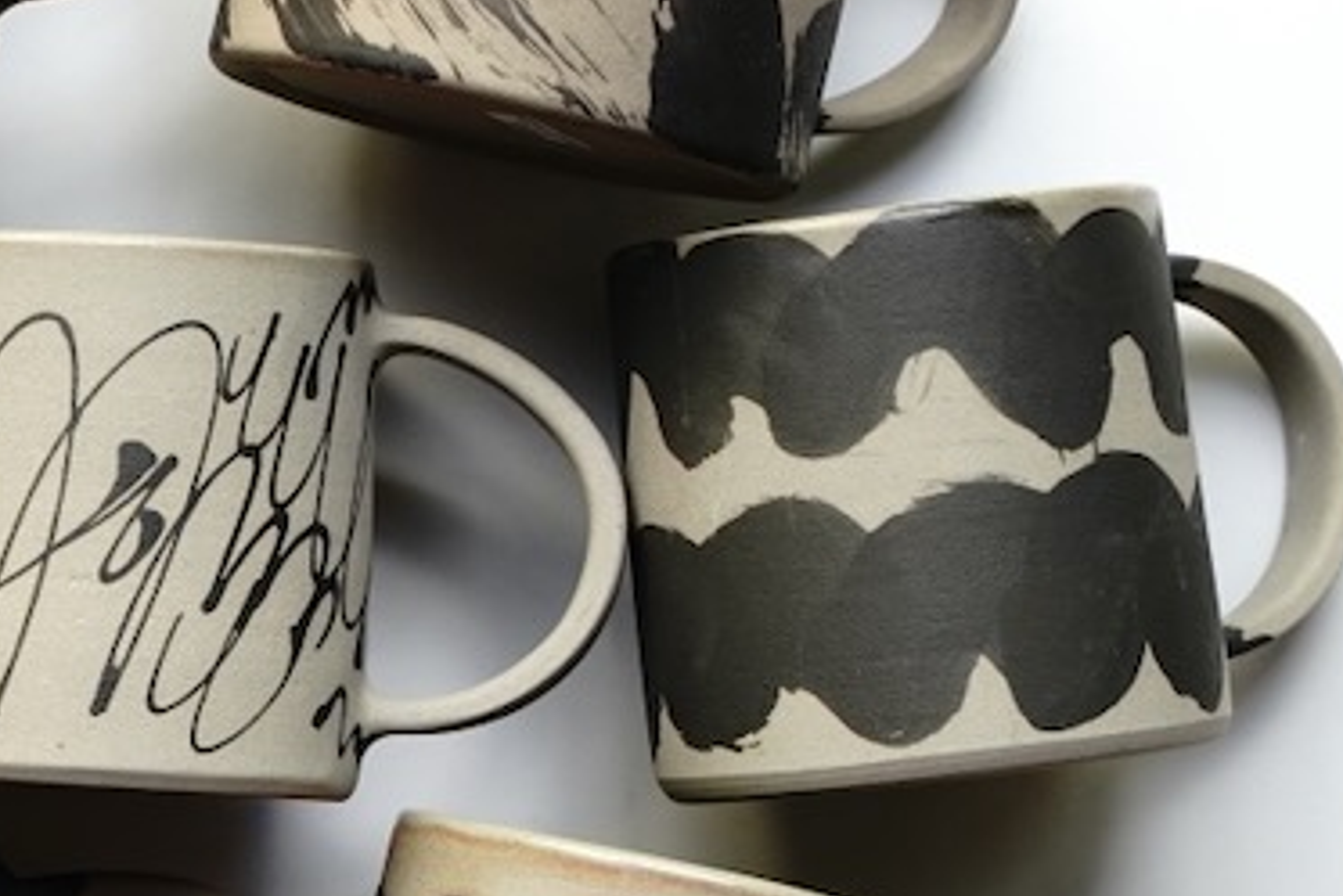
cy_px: 774
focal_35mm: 213
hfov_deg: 9.5
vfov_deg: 6.4
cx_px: -504
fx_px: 7949
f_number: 7.1
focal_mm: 62
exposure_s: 1/250
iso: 1000
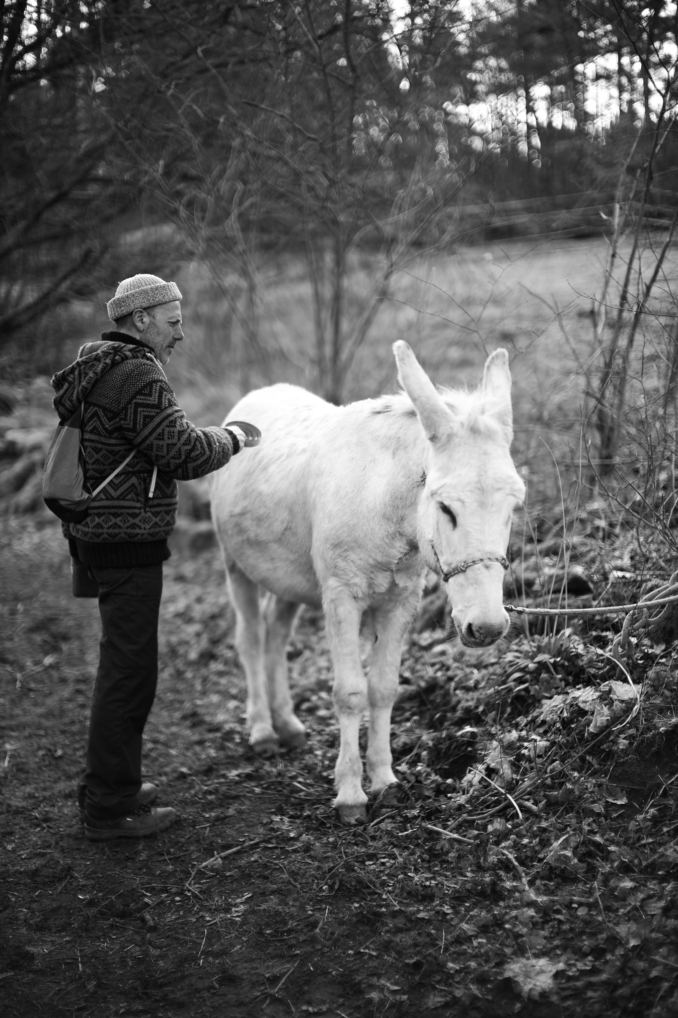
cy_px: 509
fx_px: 1413
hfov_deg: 27.0
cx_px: 339
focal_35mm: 50
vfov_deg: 39.6
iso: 50
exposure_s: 1/1000
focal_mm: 50
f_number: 0.9
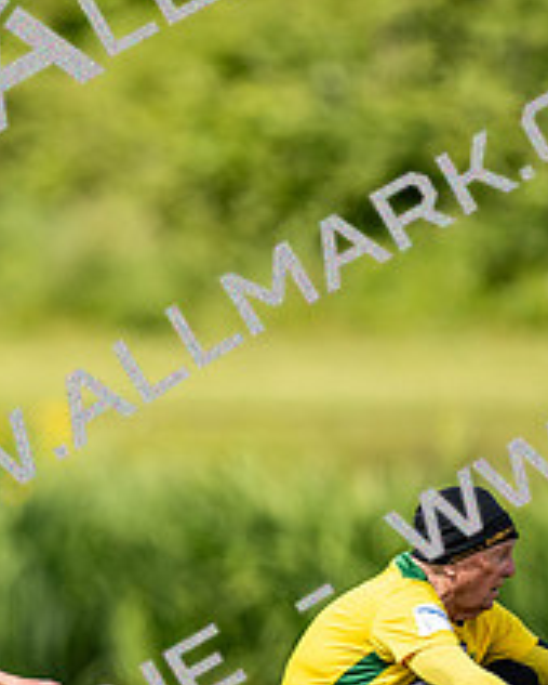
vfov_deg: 1.3
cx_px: 149
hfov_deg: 1.0
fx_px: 31300
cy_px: 615
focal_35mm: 1545
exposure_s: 1/2500
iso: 320
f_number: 4
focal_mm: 600
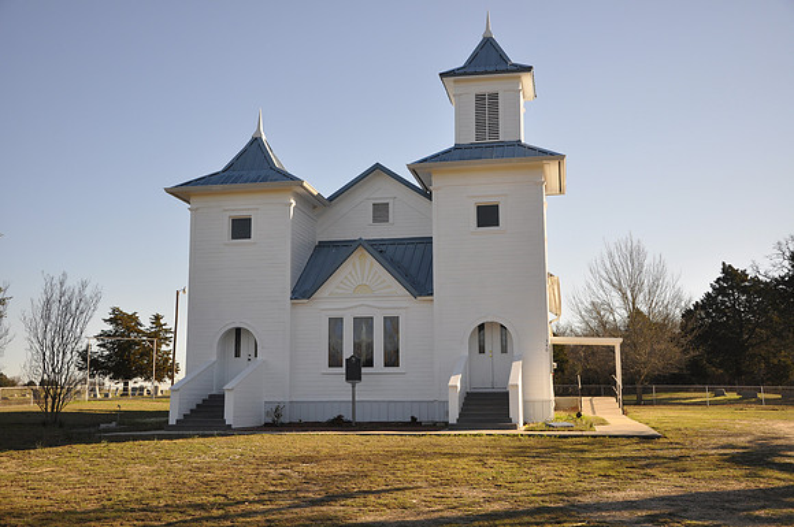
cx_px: 397
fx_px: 859
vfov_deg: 34.1
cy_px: 264
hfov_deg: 49.6
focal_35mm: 39
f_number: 6.3
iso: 200
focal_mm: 26
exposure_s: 1/160
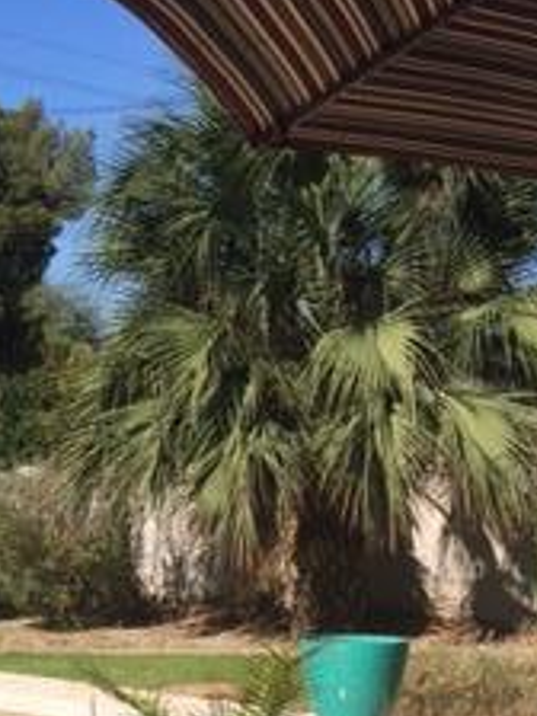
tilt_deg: -7.1
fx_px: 1717
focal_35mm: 83
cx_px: -61
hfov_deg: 17.2
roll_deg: +1.4
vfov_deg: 22.5
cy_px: 745
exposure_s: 1/2639
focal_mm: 4.15
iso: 32
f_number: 2.2
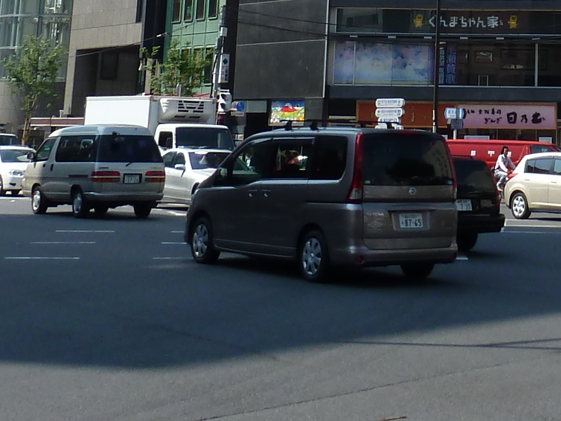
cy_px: -309
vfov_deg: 14.5
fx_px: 1475
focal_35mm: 91
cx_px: 514
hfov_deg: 21.0
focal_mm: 4.1
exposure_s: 1/400
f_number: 4
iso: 80
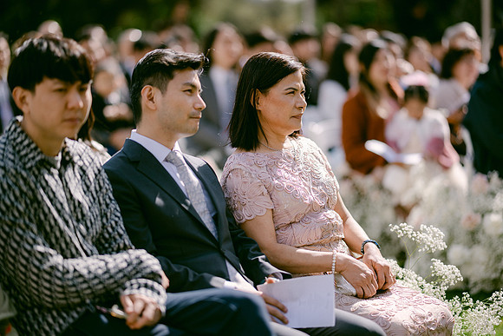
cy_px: 168
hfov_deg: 19.5
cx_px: 252
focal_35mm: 105
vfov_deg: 13.0
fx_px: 1467
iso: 200
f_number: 1.4
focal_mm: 105
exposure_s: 1/10000
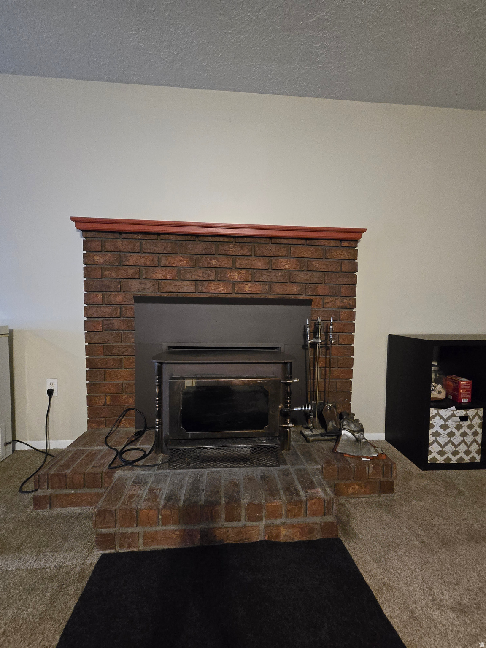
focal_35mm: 13
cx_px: 243
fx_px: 243
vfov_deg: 106.2
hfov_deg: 89.9
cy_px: 324
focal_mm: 2.2
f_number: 2.2
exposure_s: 1/60
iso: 1600
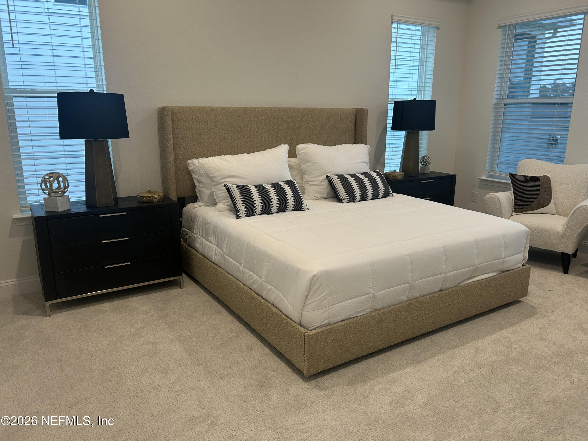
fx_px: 442
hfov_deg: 67.3
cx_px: 294
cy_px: 220
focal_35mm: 26
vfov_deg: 53.1
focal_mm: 5.7
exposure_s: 1/60
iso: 100
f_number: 1.5
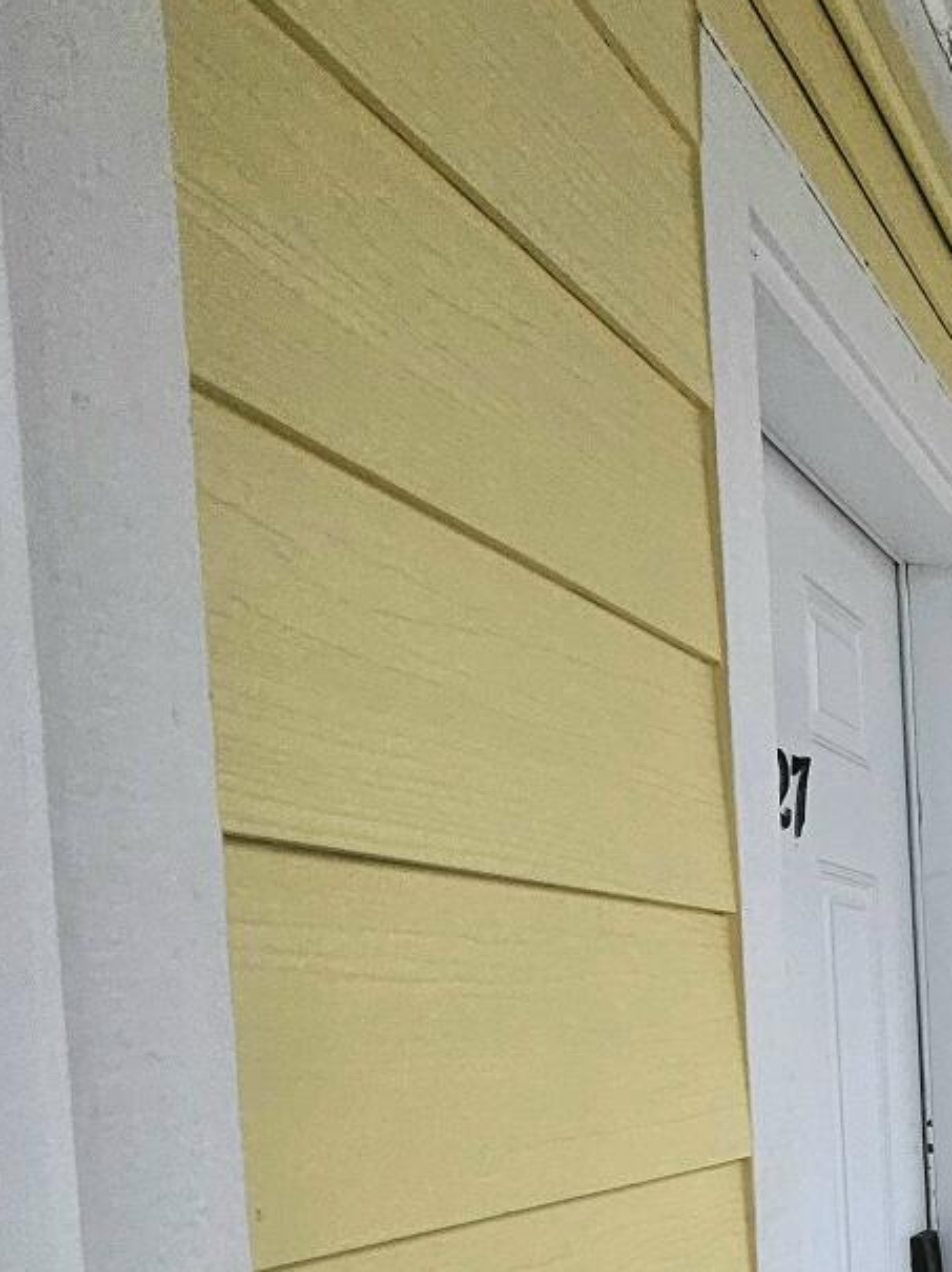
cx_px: 1568
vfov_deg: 40.6
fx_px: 1578
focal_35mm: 43
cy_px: 1140
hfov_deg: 23.5
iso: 32
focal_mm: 1.74
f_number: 2.2
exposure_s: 1/1000
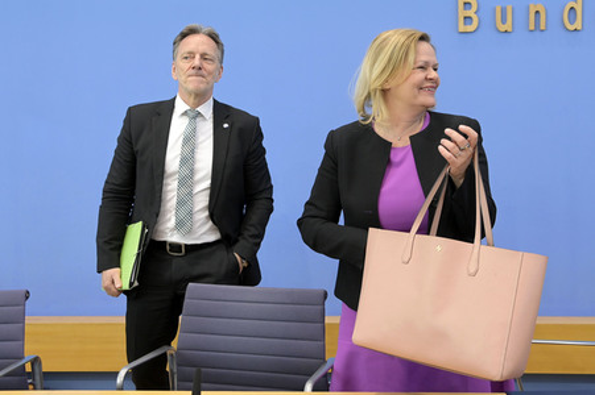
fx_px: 595
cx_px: 298
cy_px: 198
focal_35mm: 36
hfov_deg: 53.2
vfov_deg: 36.8
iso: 4000
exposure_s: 1/500
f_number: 5.6
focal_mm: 36
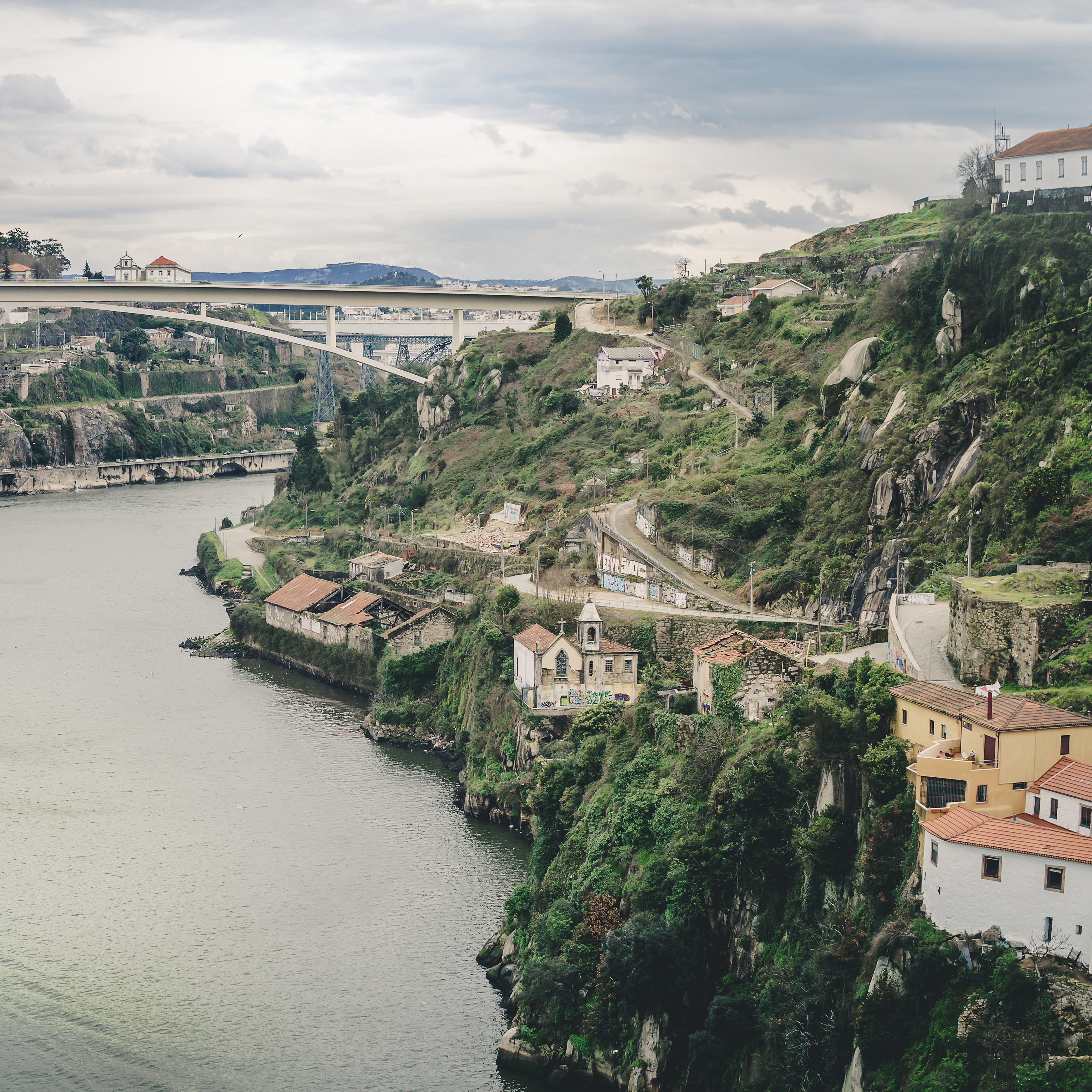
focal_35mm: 58
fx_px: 2070
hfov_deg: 29.1
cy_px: 544
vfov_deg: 29.6
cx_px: 281
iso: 100
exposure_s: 1/125
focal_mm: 30
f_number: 5.6
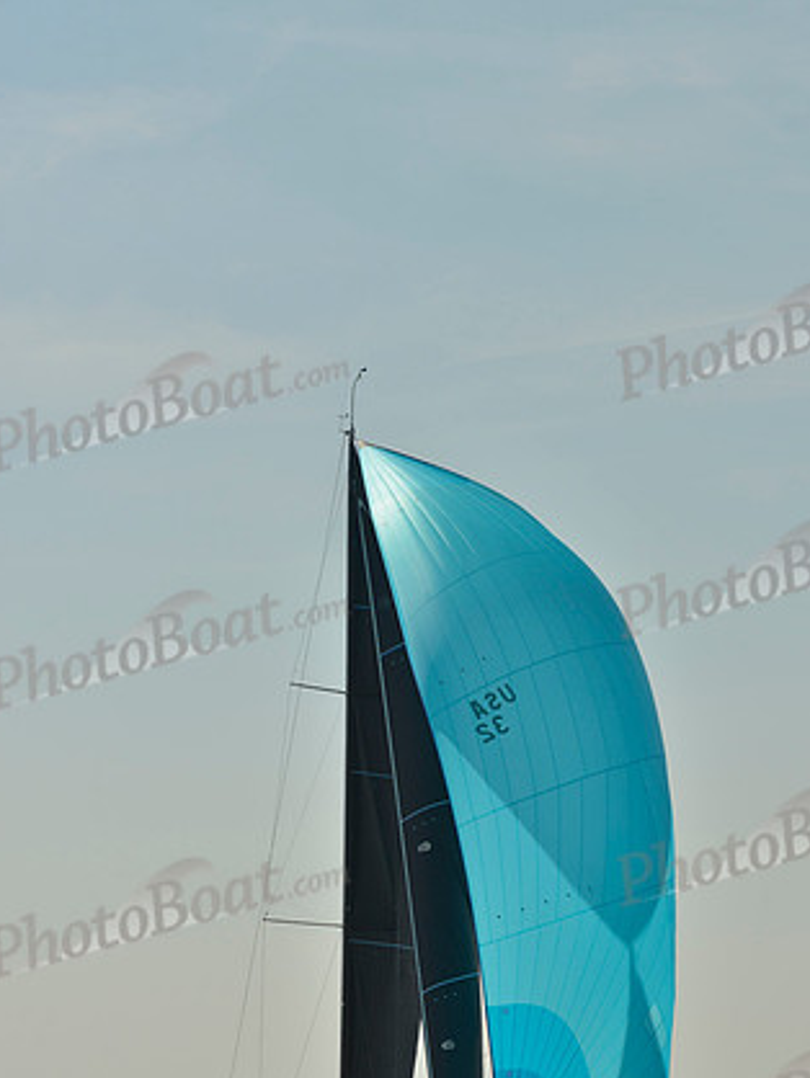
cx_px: 484
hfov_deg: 12.4
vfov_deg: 16.4
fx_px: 3740
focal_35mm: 120
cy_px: 743
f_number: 8
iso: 200
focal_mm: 90
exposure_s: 1/1250
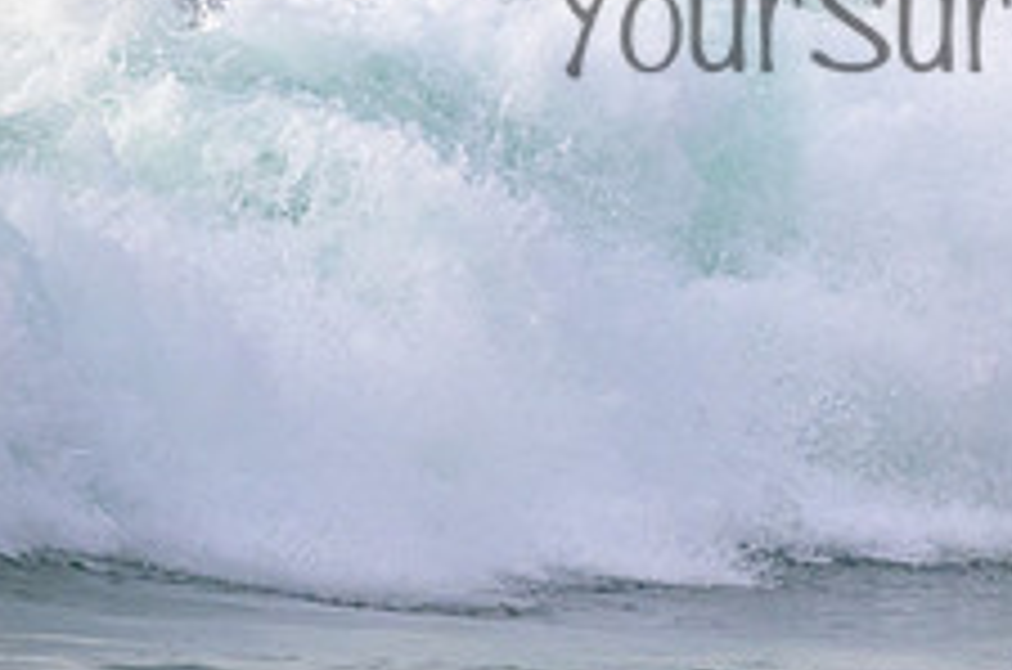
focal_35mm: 1550
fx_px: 43480
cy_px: -31
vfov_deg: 0.9
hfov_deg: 1.3
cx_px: 1008
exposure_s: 1/2500
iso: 720
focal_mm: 400
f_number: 5.6
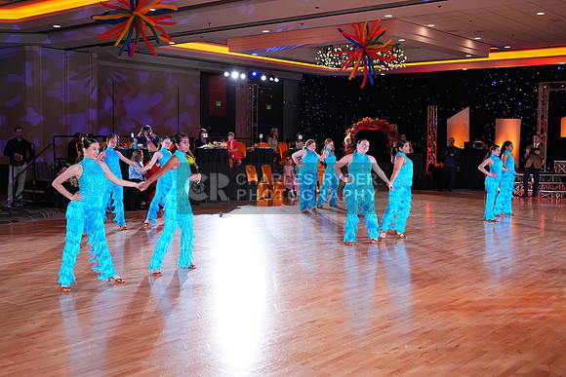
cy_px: 188
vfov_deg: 32.6
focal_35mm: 41
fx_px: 645
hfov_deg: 47.4
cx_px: 283
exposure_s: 1/400
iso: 5000
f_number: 5.6
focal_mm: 41
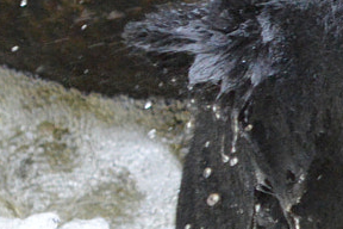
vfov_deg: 0.8
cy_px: 271
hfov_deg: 1.3
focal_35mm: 1623
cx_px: 510
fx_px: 15460
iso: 1800
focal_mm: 195
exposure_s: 1/500
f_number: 5
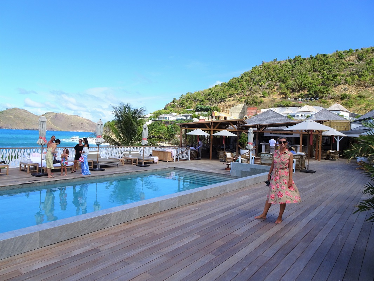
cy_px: 140
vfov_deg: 56.8
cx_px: 187
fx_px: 259
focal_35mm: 24
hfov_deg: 71.6
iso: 80
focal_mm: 4.1
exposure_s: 1/640
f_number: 3.5
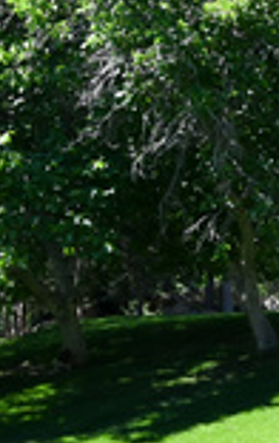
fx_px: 1212
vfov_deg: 20.7
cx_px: 715
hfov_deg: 10.8
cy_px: 253
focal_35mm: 100
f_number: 6.3
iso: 400
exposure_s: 1/640
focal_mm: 24
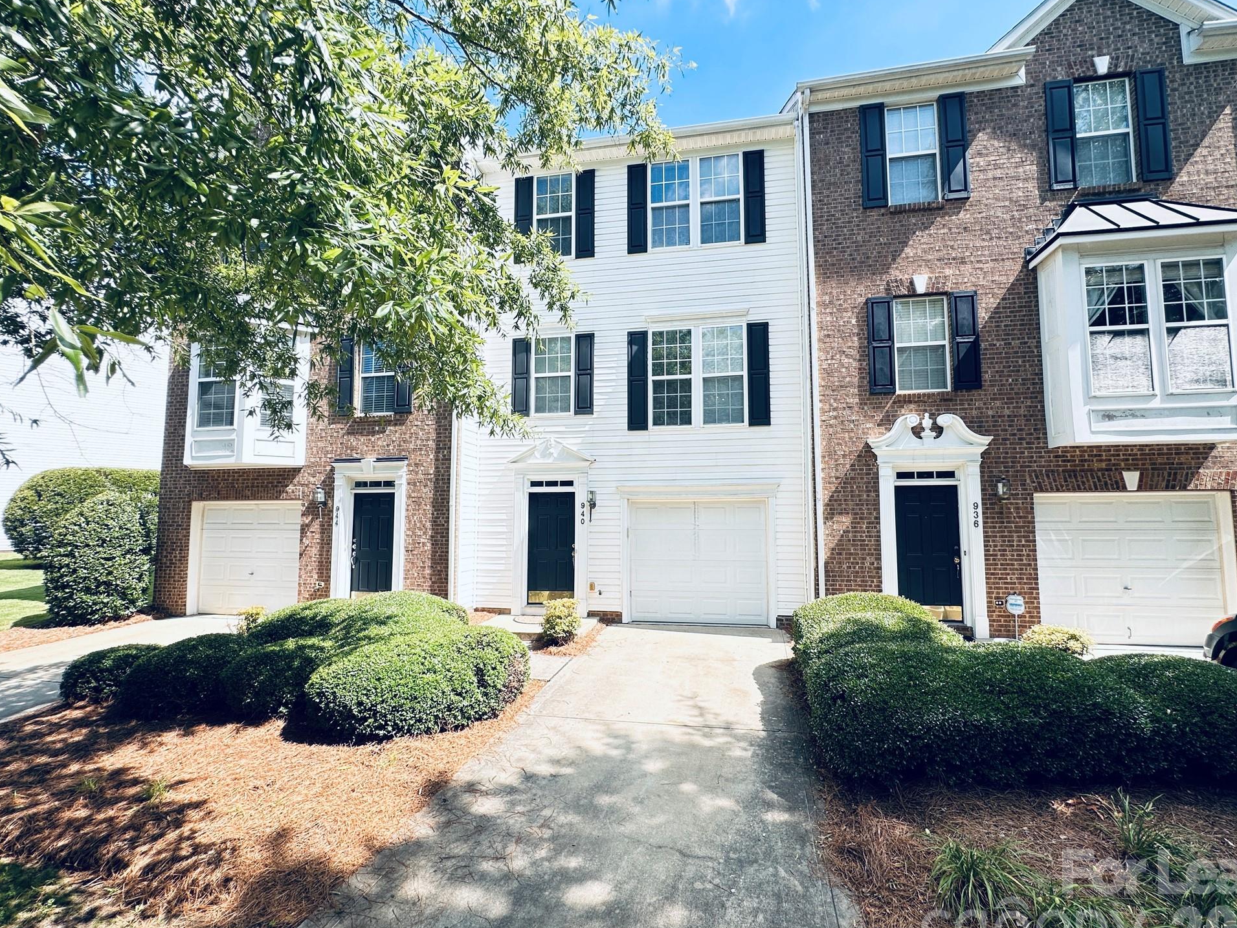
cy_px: 479
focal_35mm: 15
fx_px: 536
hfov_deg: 98.1
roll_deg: -0.4
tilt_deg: +4.0
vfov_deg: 81.7
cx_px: 648
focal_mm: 2.22
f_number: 2.2
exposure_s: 1/316
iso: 40
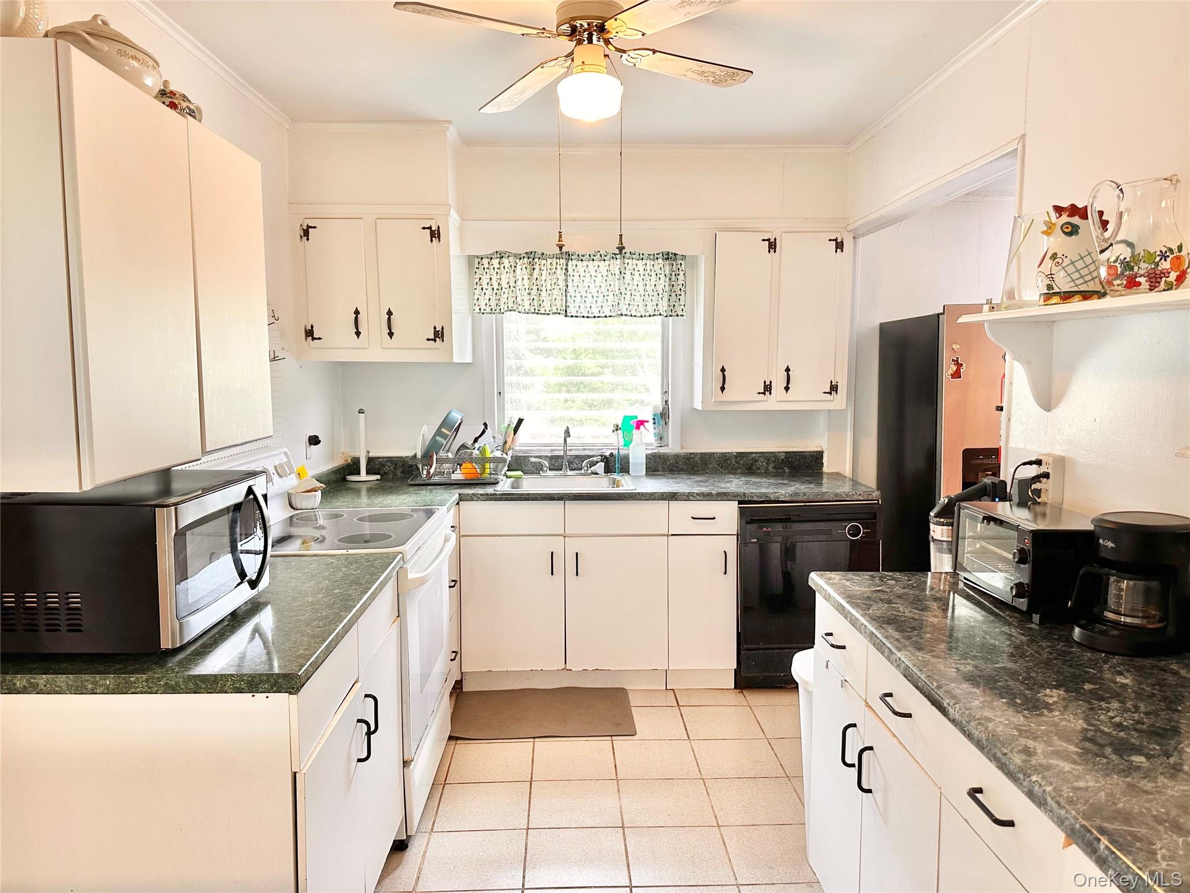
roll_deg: -0.2
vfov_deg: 56.8
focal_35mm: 24
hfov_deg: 71.6
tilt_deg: -5.9
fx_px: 825
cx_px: 595
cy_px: 446
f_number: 1.78
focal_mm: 6.86
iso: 160
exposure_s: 1/60
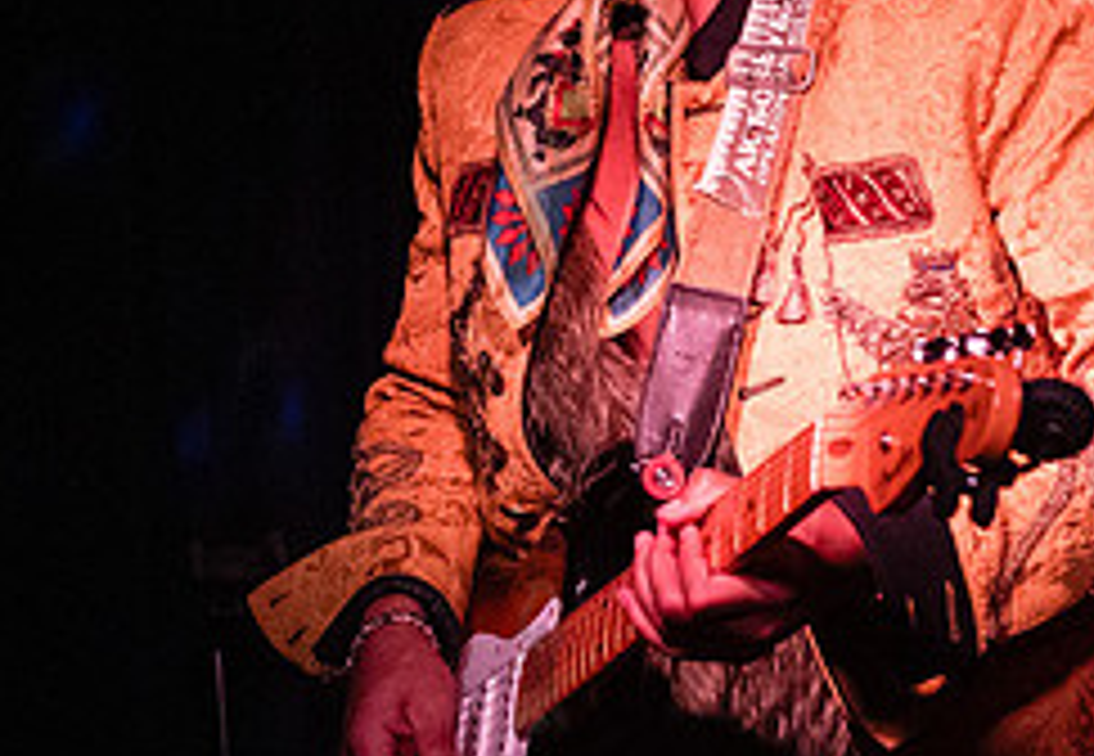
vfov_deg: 12.4
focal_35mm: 113
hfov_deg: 17.9
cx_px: 598
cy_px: 127
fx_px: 3473
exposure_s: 1/400
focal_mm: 38
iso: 12800
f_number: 4
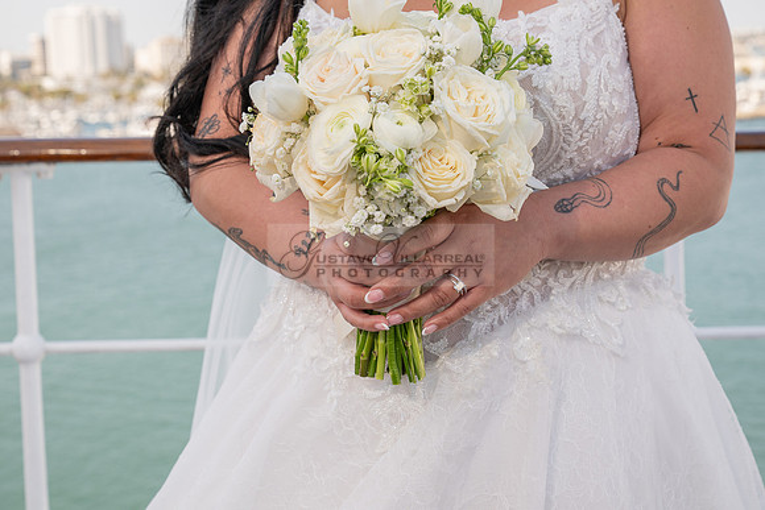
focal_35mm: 70
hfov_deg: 28.8
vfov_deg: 19.5
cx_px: 382
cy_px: 255
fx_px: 1488
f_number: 9
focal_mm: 70
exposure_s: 1/200
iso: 200
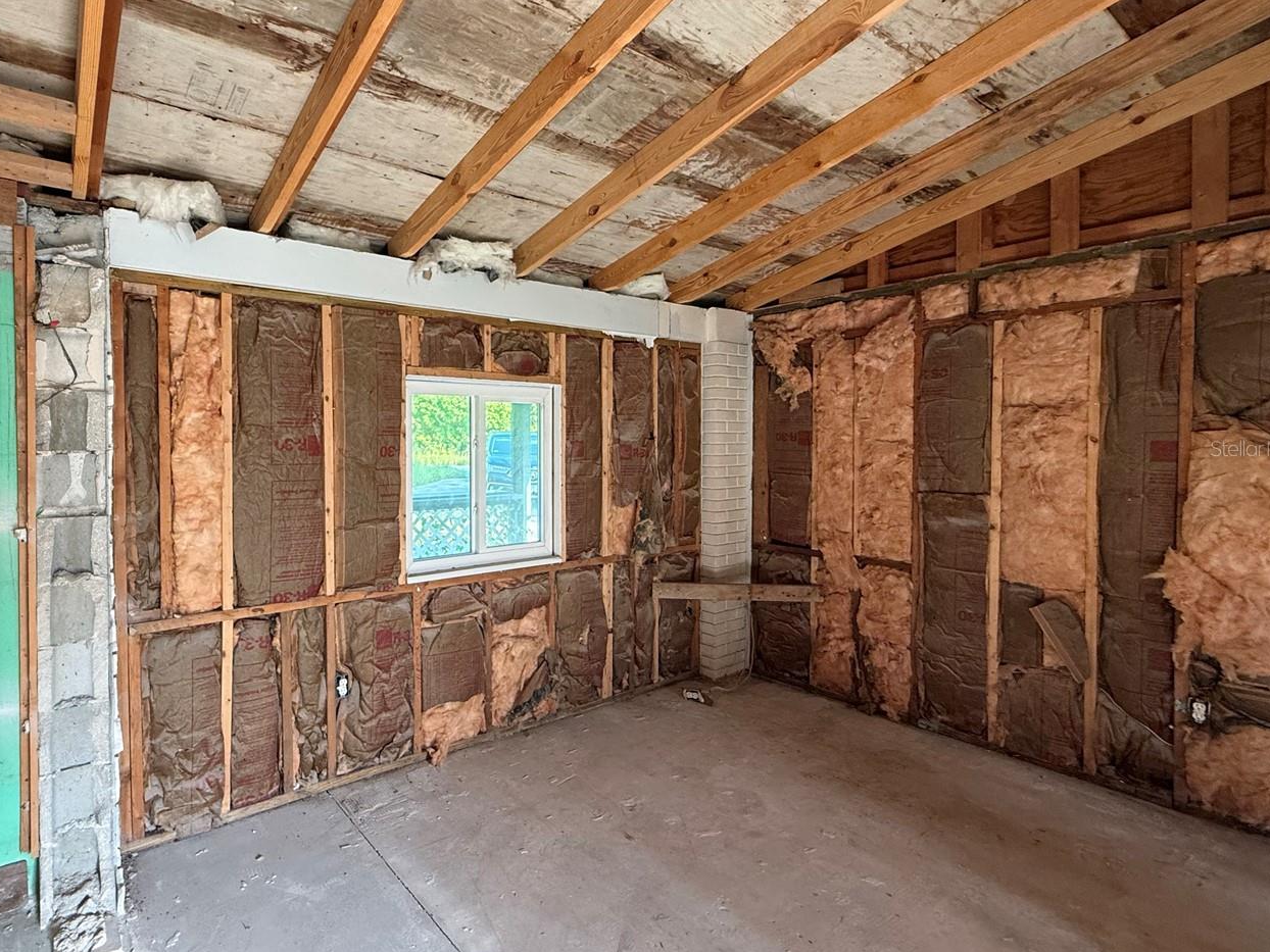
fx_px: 660
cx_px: 490
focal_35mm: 18
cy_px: 448
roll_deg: +0.4
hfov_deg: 86.3
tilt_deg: -0.2
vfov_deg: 71.5
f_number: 2.2
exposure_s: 1/99
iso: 250
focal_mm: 2.22
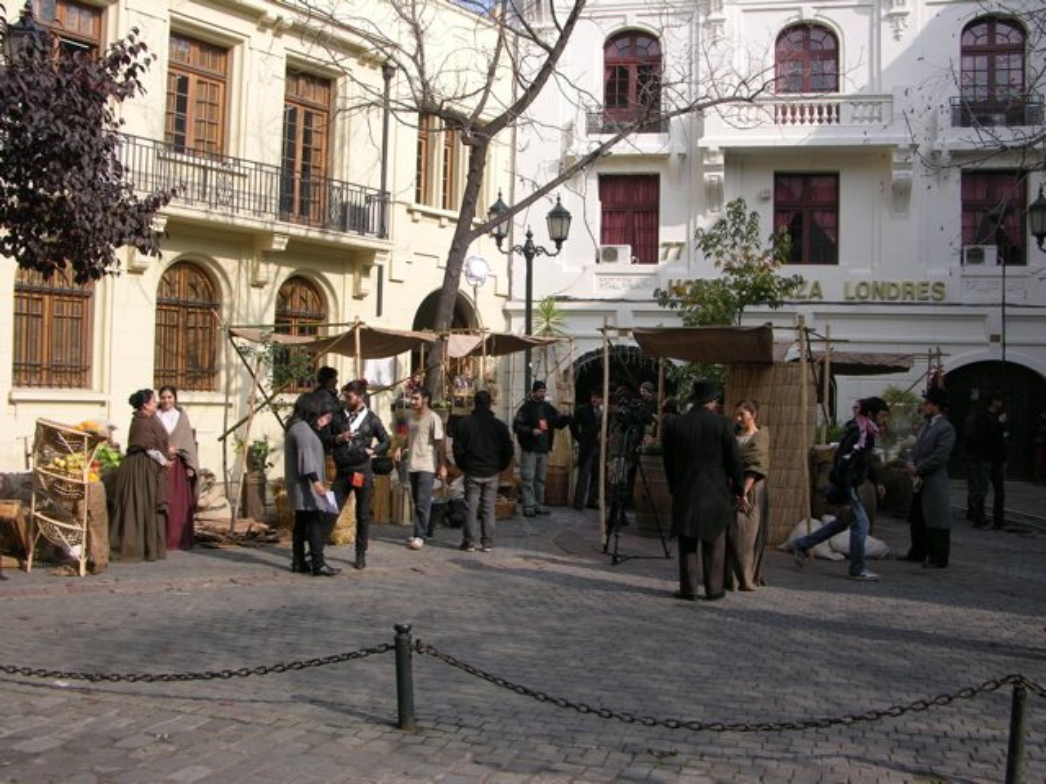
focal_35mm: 35
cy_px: 392
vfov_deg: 40.7
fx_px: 1058
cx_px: 523
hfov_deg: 52.6
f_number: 5.6
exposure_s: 1/155
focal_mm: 8.9
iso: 50
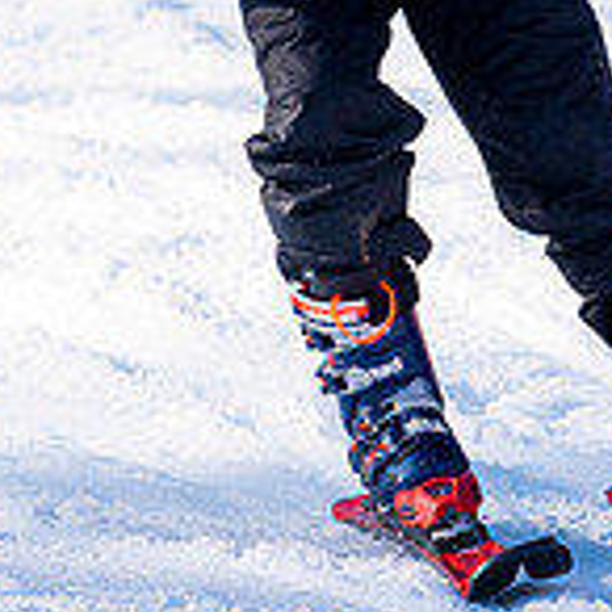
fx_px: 43285
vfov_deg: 0.8
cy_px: 82
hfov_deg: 0.8
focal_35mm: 2164
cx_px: 438
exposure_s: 1/2000
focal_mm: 560
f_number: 8
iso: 800
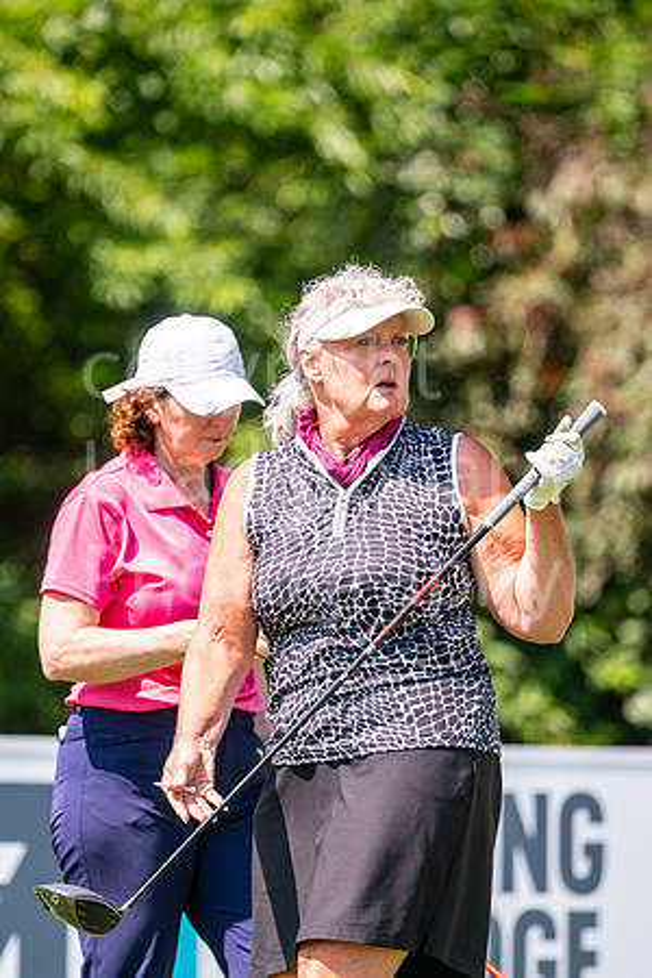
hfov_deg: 3.1
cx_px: 326
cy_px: 489
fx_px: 12224
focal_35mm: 450
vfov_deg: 4.6
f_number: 4.5
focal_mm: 300
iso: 200
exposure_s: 1/1600
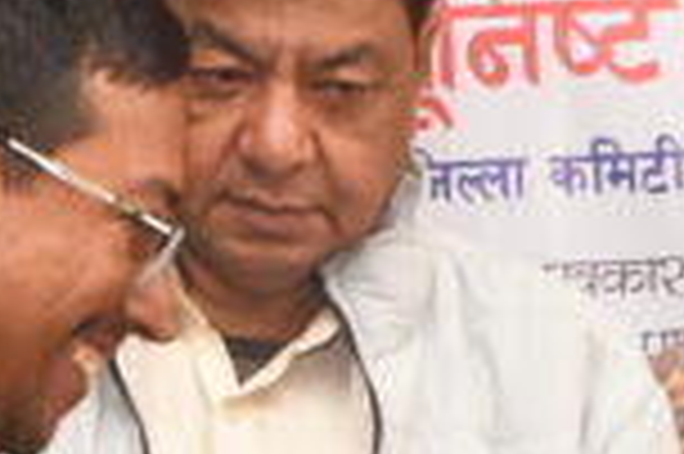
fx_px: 4612
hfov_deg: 8.5
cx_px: 612
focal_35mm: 243
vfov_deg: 5.6
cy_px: 683
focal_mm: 32
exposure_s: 1/200
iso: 10000
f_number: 6.3
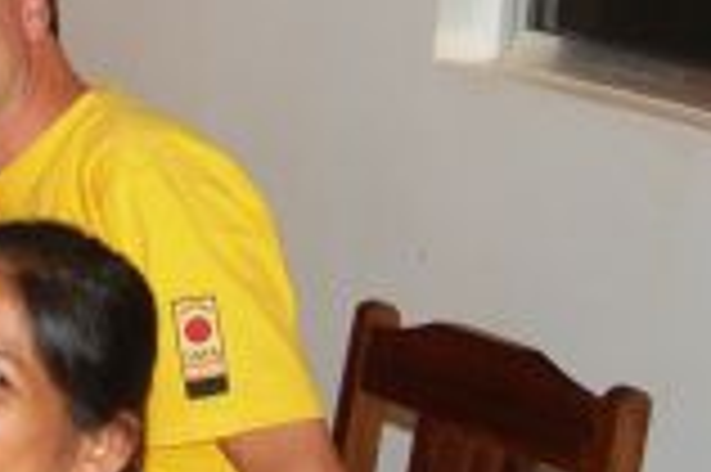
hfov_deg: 12.0
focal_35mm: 159
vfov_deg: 8.6
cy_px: 52
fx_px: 3137
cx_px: -522
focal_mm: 28
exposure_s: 1/60
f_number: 3.3
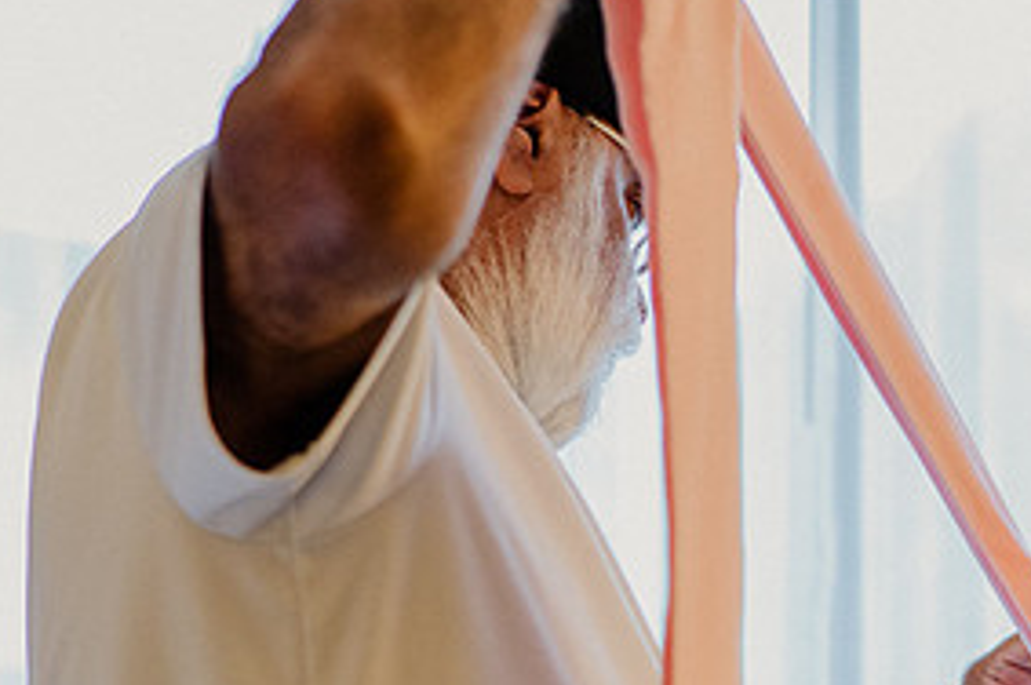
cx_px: 1076
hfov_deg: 16.0
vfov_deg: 10.8
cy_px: 685
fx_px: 3576
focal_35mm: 125
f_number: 2.2
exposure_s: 1/100
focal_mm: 58
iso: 2000
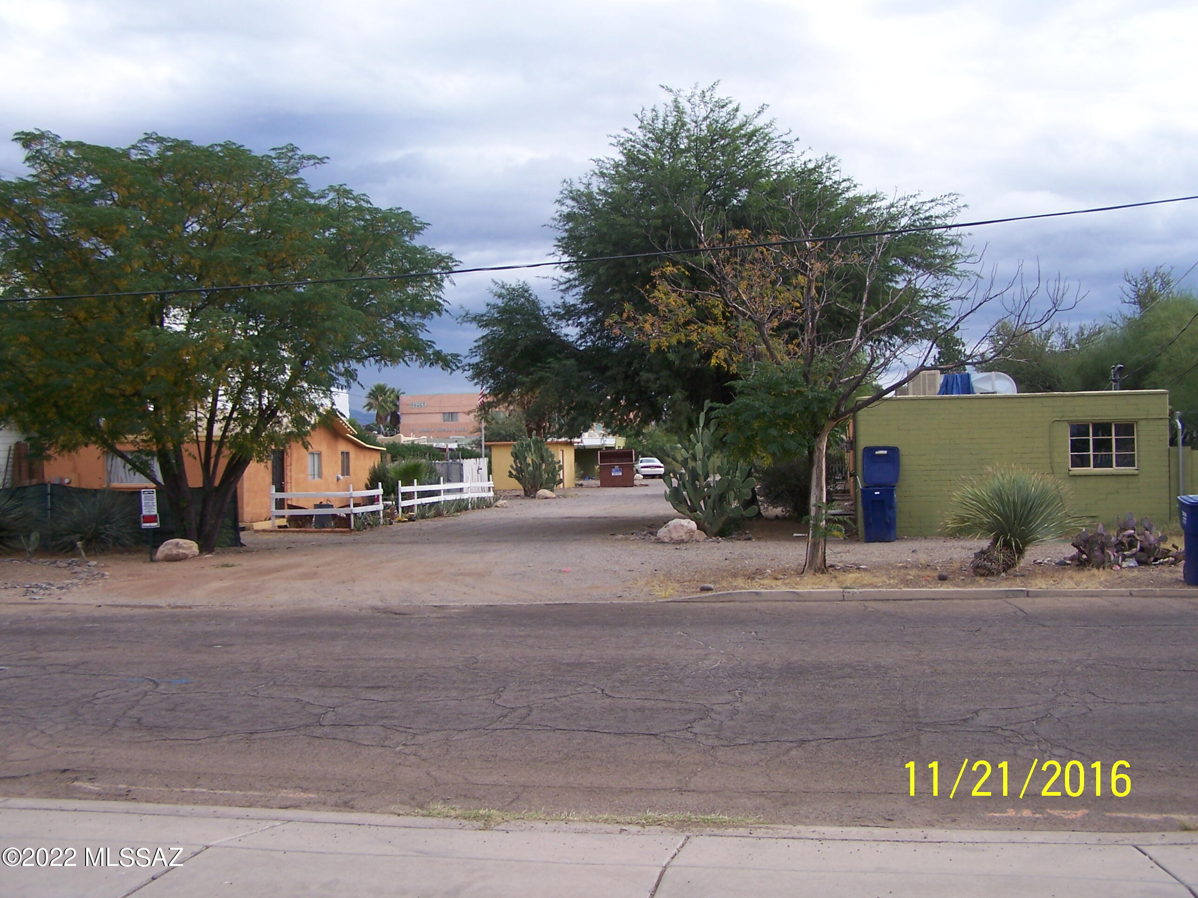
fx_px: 1315
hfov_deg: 49.0
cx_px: 599
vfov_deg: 37.7
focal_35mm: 38
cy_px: 449
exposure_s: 1/640
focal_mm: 6.3
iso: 80
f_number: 2.8
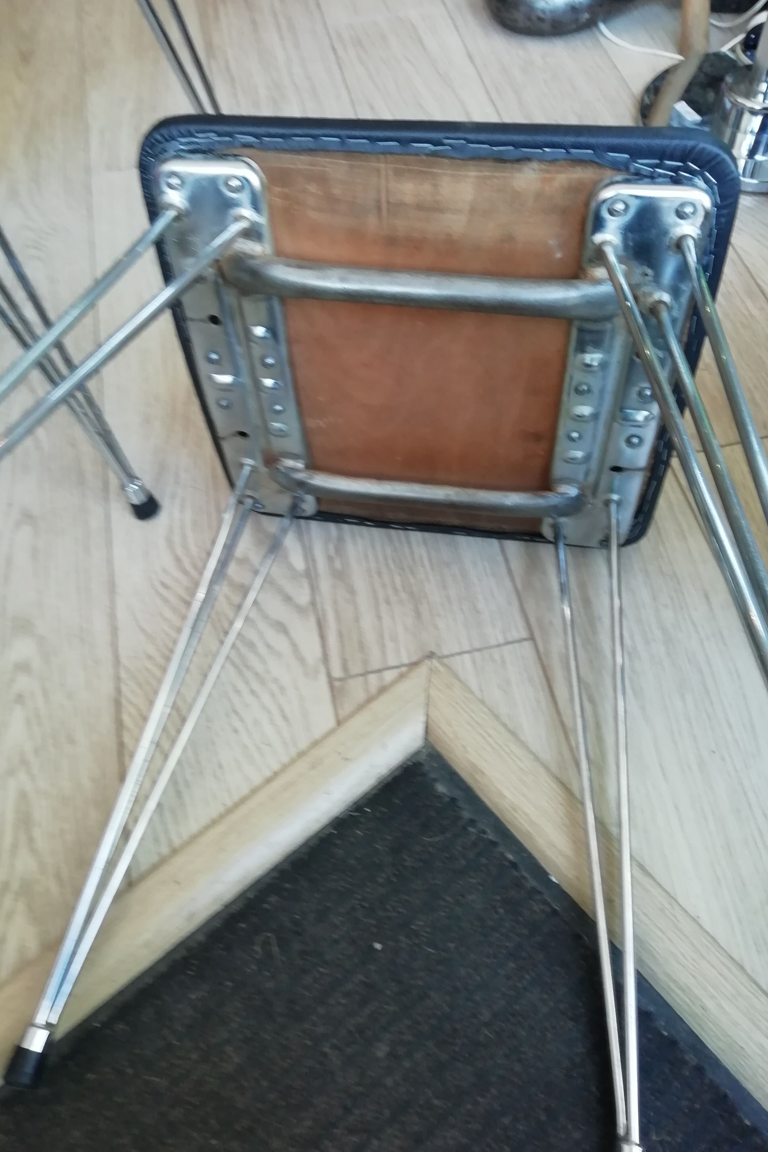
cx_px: 374
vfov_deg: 65.5
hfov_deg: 46.4
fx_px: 896
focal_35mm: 28
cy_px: 575
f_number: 2.2
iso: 100
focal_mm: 3.46
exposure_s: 1/33.3
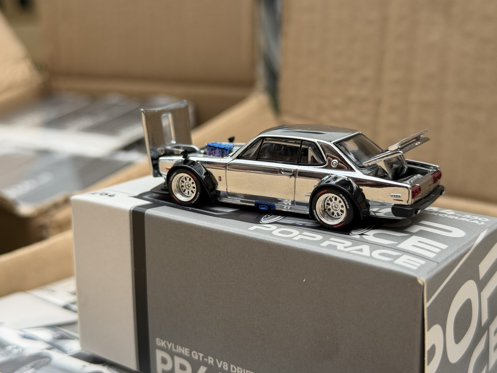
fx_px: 689
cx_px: 248
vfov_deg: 30.3
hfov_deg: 39.7
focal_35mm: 48
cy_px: 186
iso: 64
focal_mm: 6.76
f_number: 1.78
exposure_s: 1/223
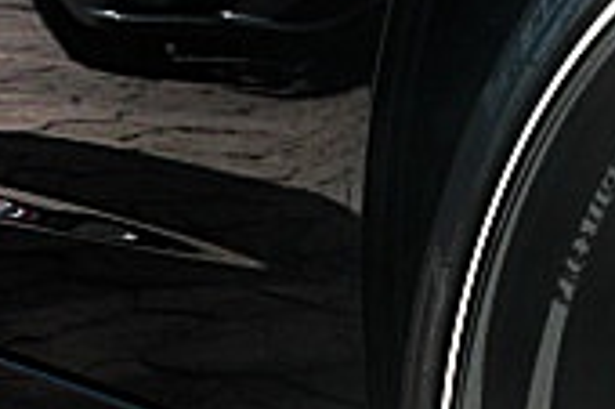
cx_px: 394
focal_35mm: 141
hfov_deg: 14.5
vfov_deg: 9.5
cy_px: 536
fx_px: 2406
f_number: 2.8
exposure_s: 1/500
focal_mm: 6.3
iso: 50
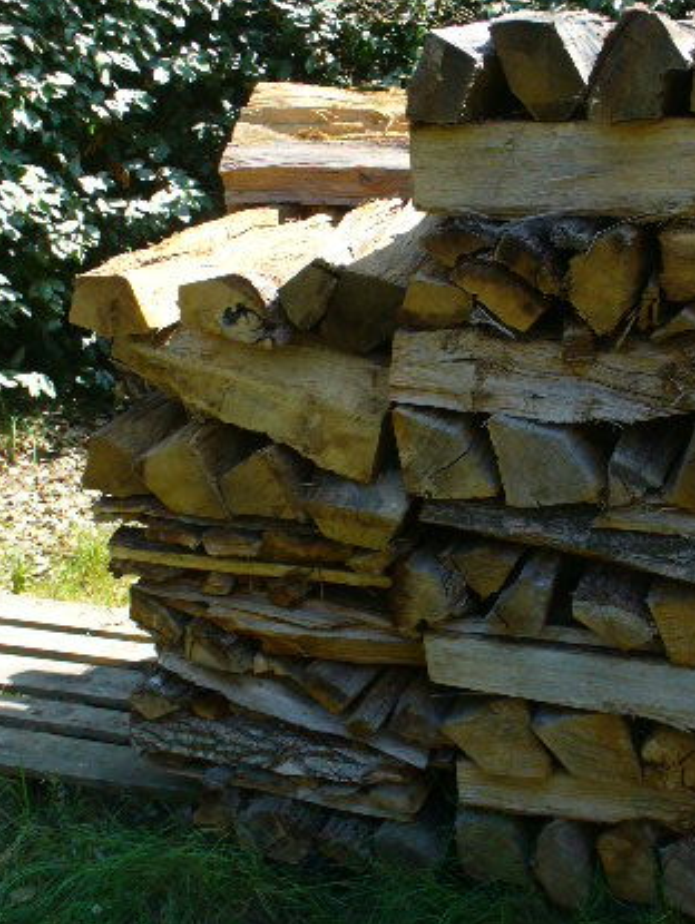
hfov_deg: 25.6
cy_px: 394
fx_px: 1524
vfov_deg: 33.7
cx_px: 452
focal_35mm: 57
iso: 80
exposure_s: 1/400
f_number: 2.8
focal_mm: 6.1
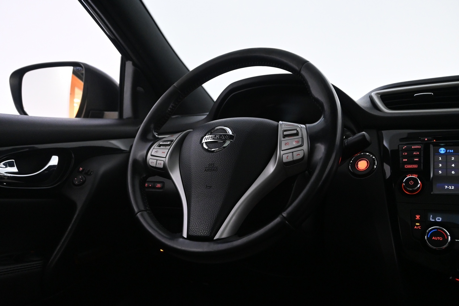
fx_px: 402
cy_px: 153
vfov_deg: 41.7
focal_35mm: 32
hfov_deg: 59.5
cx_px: 230
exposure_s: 1/50
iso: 3200
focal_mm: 21
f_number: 4.5
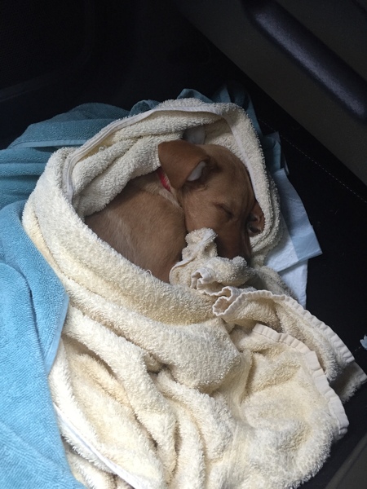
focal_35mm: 29
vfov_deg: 61.7
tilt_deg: -59.4
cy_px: 244
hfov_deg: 48.2
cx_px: 184
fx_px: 410
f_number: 2.2
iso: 200
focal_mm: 4.15
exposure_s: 1/33
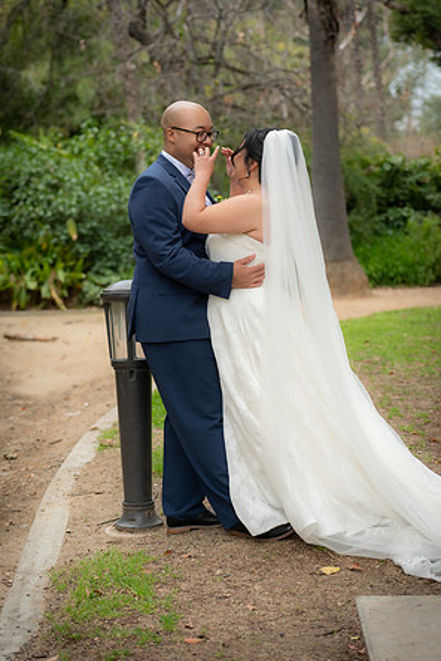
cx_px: 220
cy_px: 330
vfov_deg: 28.5
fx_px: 1305
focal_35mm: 71
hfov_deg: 19.2
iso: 640
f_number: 2.8
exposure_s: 1/500
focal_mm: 70
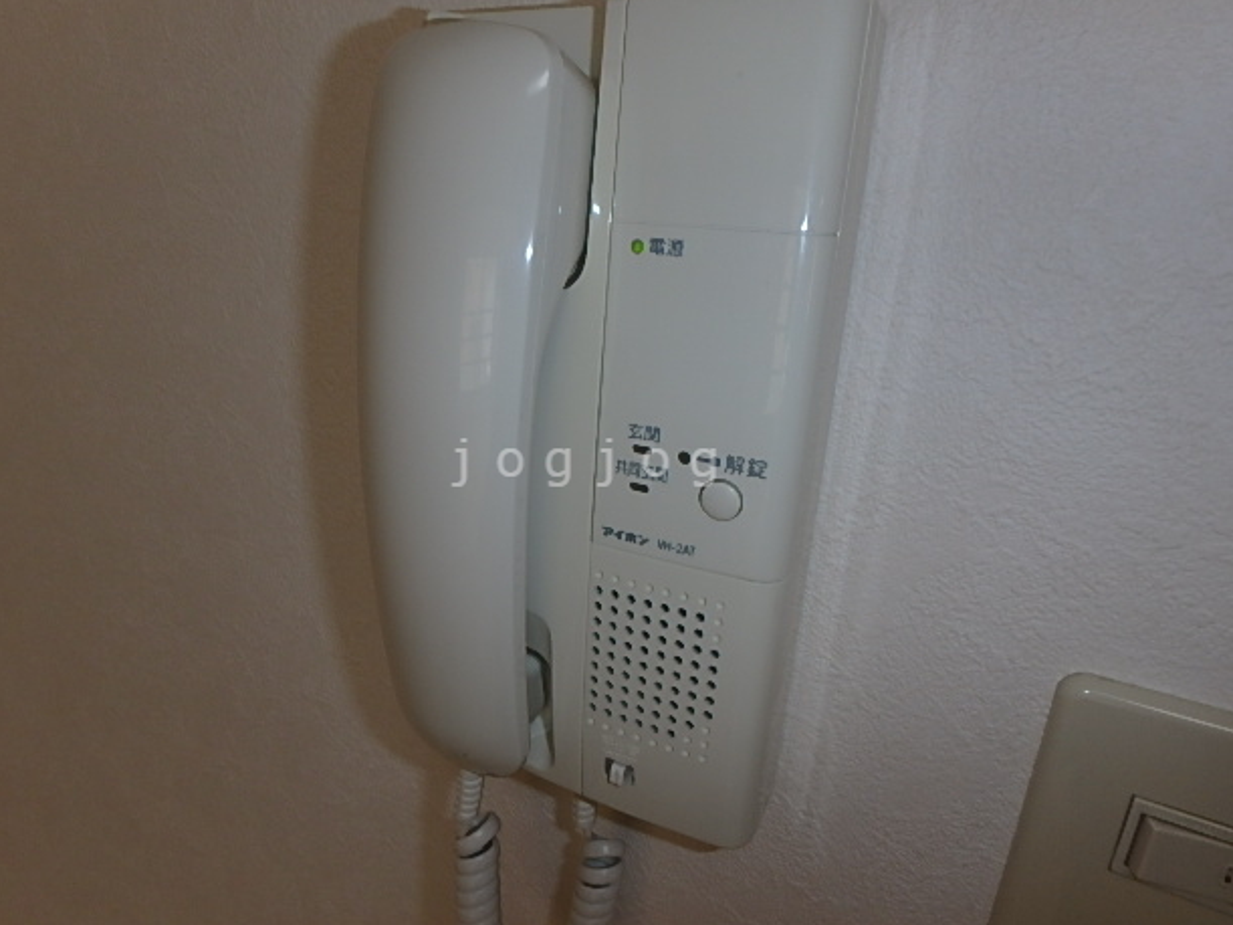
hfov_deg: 76.4
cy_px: 462
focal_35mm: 22
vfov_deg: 61.1
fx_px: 783
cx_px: 589
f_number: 6
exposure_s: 1/30
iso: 125
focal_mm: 3.7
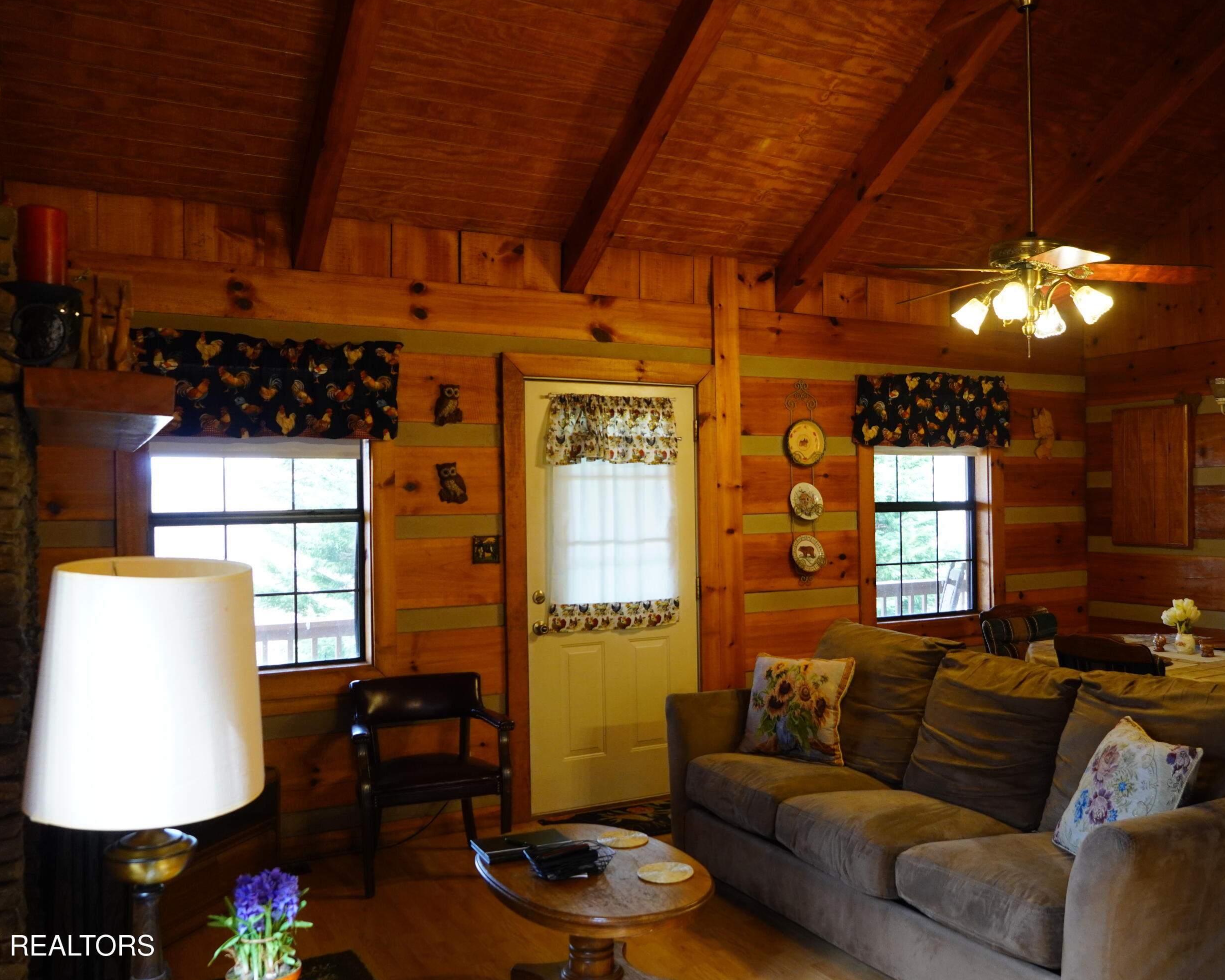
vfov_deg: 47.1
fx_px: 1124
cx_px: 692
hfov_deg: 57.0
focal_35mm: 31
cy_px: 492
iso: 1000
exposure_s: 1/60
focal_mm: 18
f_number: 4
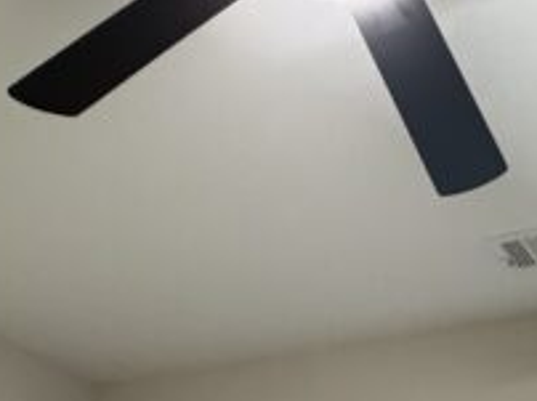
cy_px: 717
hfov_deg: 27.1
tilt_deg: +3.2
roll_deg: -0.7
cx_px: 388
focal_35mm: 71
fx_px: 1100
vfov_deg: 17.1
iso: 400
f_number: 2.2
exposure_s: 1/60
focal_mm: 2.22
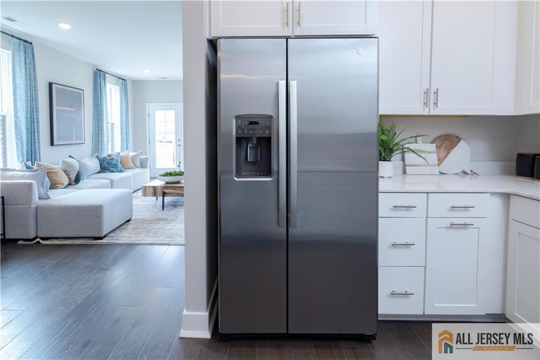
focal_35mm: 16
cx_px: 270
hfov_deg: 96.8
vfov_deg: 73.7
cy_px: 180
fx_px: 240
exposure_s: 1/6
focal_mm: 16
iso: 320
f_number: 11
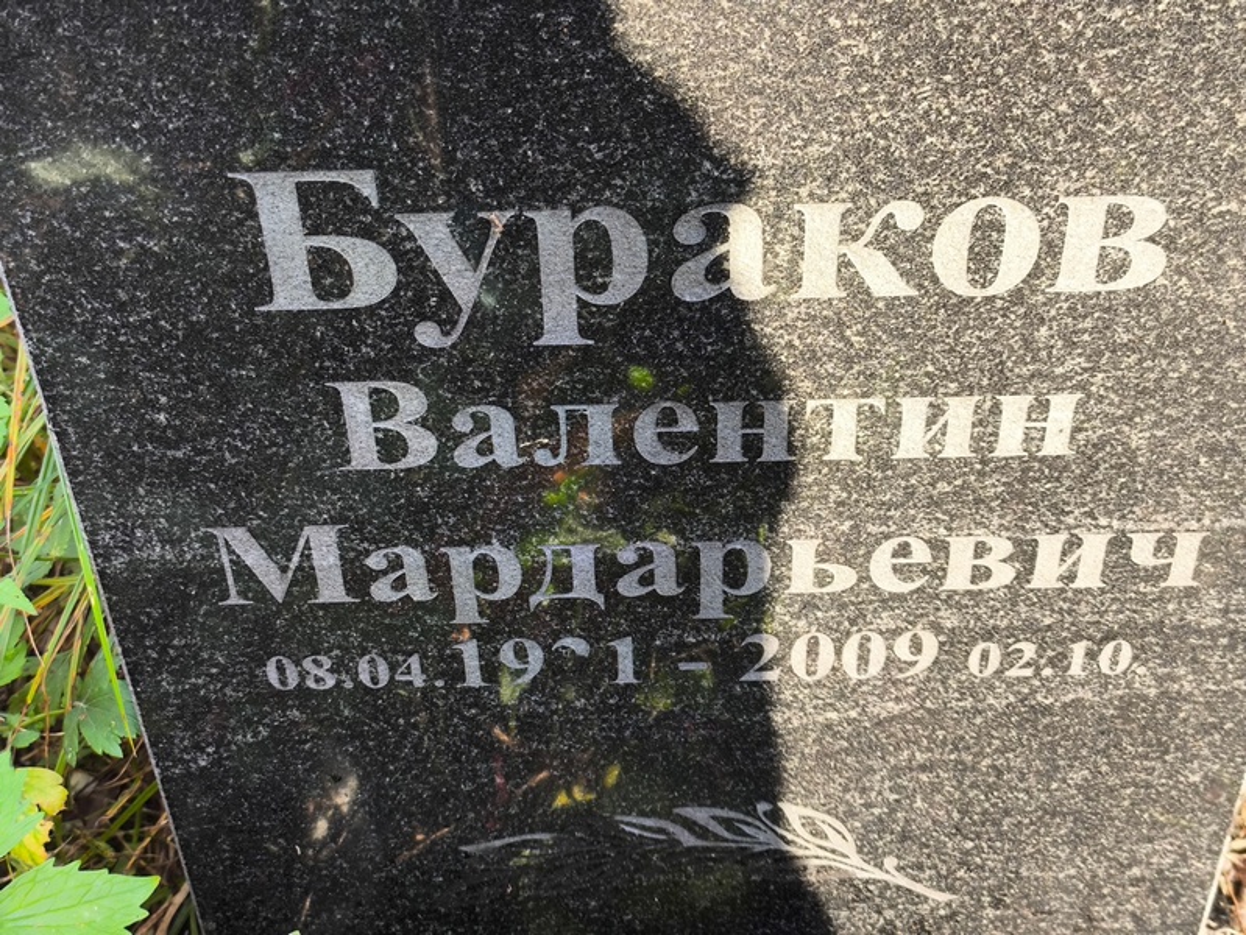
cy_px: 468
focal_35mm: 50
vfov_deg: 29.1
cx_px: 623
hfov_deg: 38.2
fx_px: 1801
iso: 64
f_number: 1.7
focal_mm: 4.71
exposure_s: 1/120
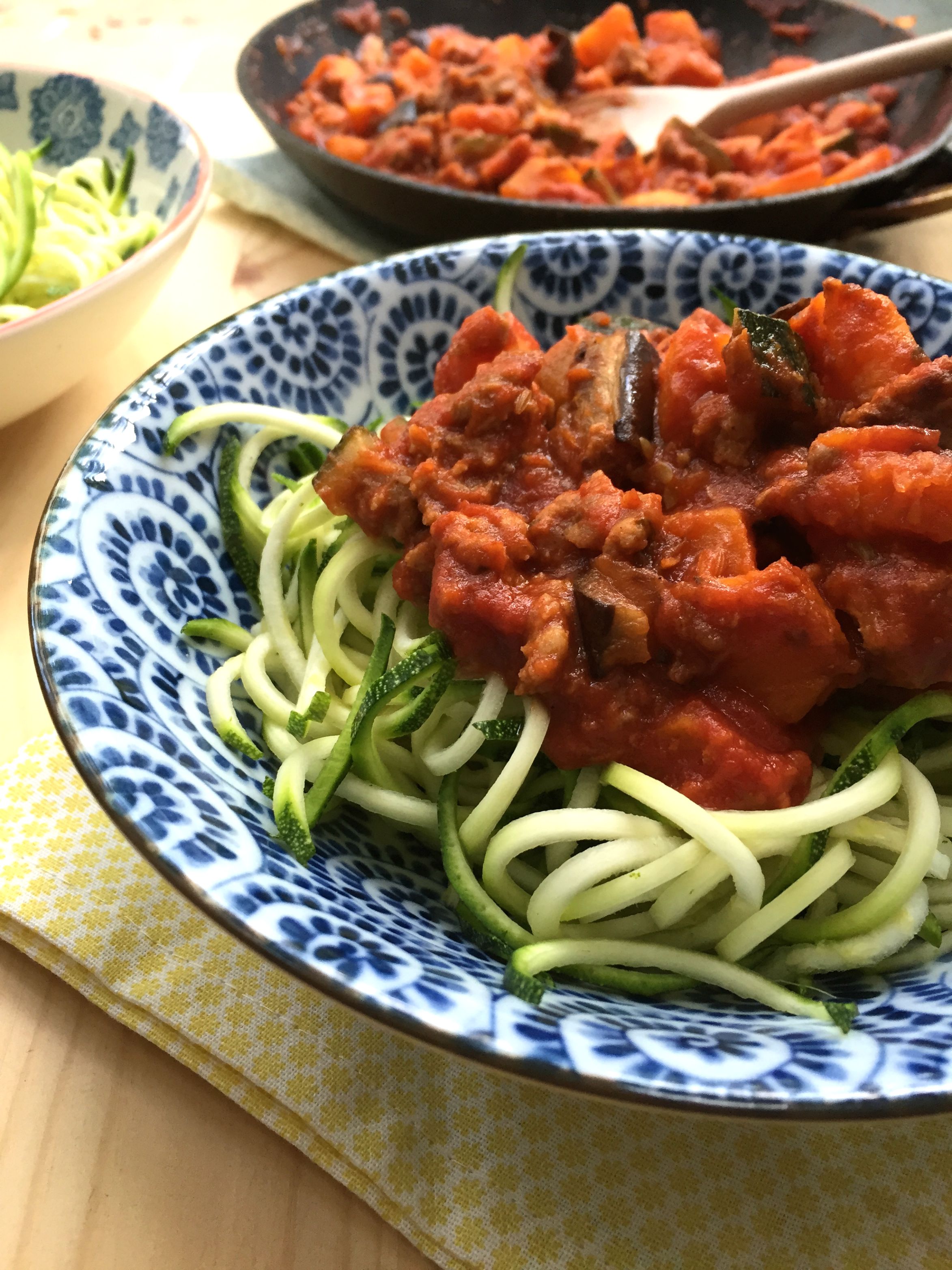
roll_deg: -1.4
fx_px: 1063
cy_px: 635
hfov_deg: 48.2
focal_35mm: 29
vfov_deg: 61.7
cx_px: 476
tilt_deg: -41.9
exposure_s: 1/30
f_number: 2.2
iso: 40
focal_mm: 4.15
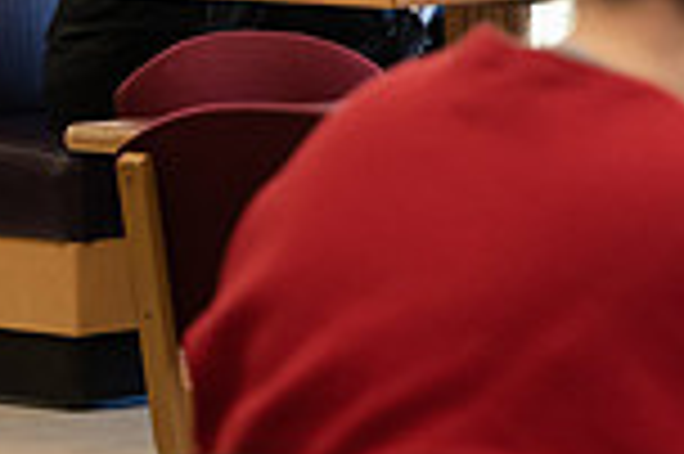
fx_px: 6225
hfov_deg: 6.2
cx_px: 1017
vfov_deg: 4.2
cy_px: 38
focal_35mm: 328
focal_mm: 86
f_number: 4
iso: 1250
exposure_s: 1/160
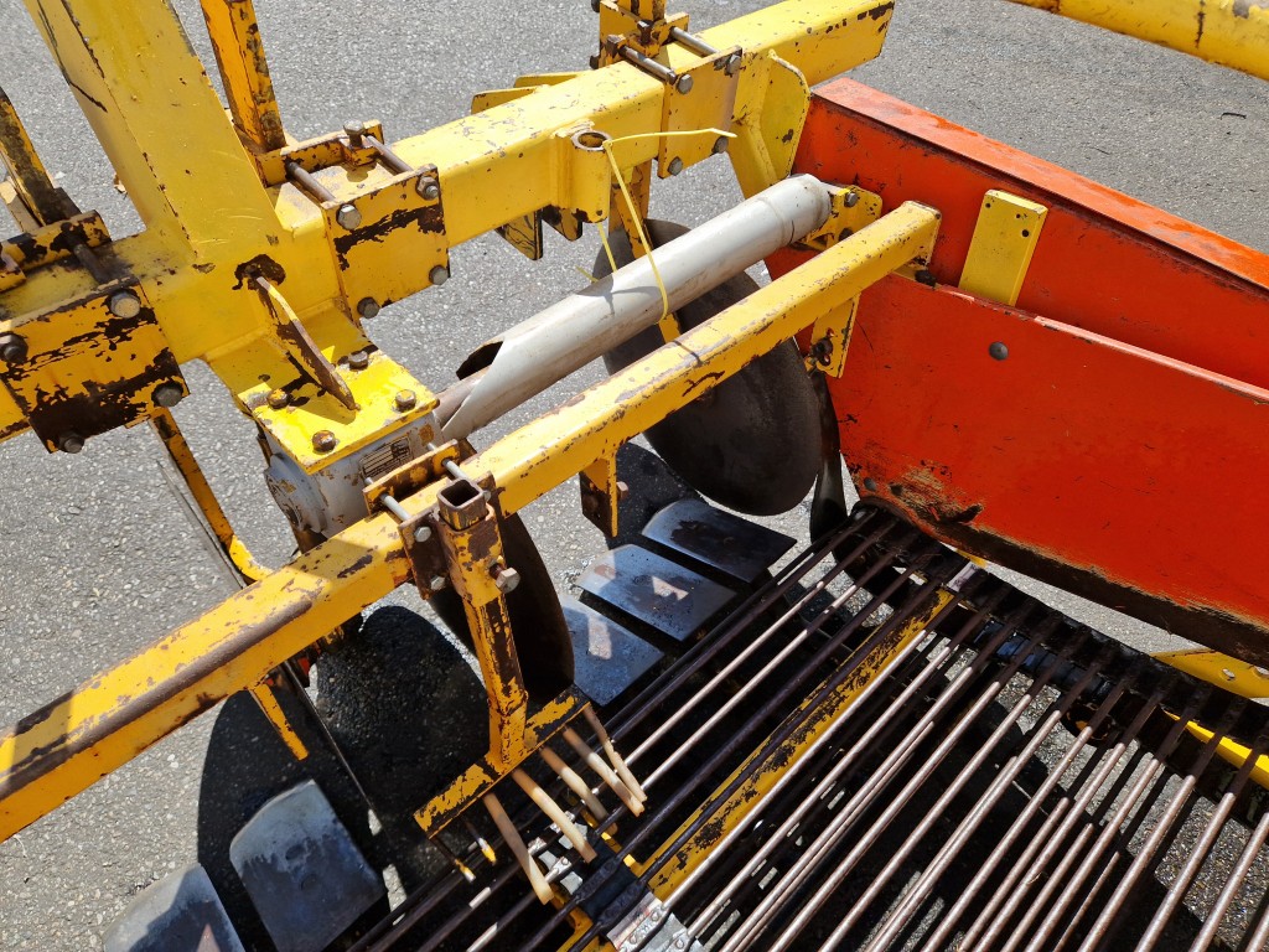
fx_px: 843
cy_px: 476
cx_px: 634
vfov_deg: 58.9
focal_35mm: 23
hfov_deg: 73.9
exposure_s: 1/1104
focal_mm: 5.4
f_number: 1.8
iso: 50
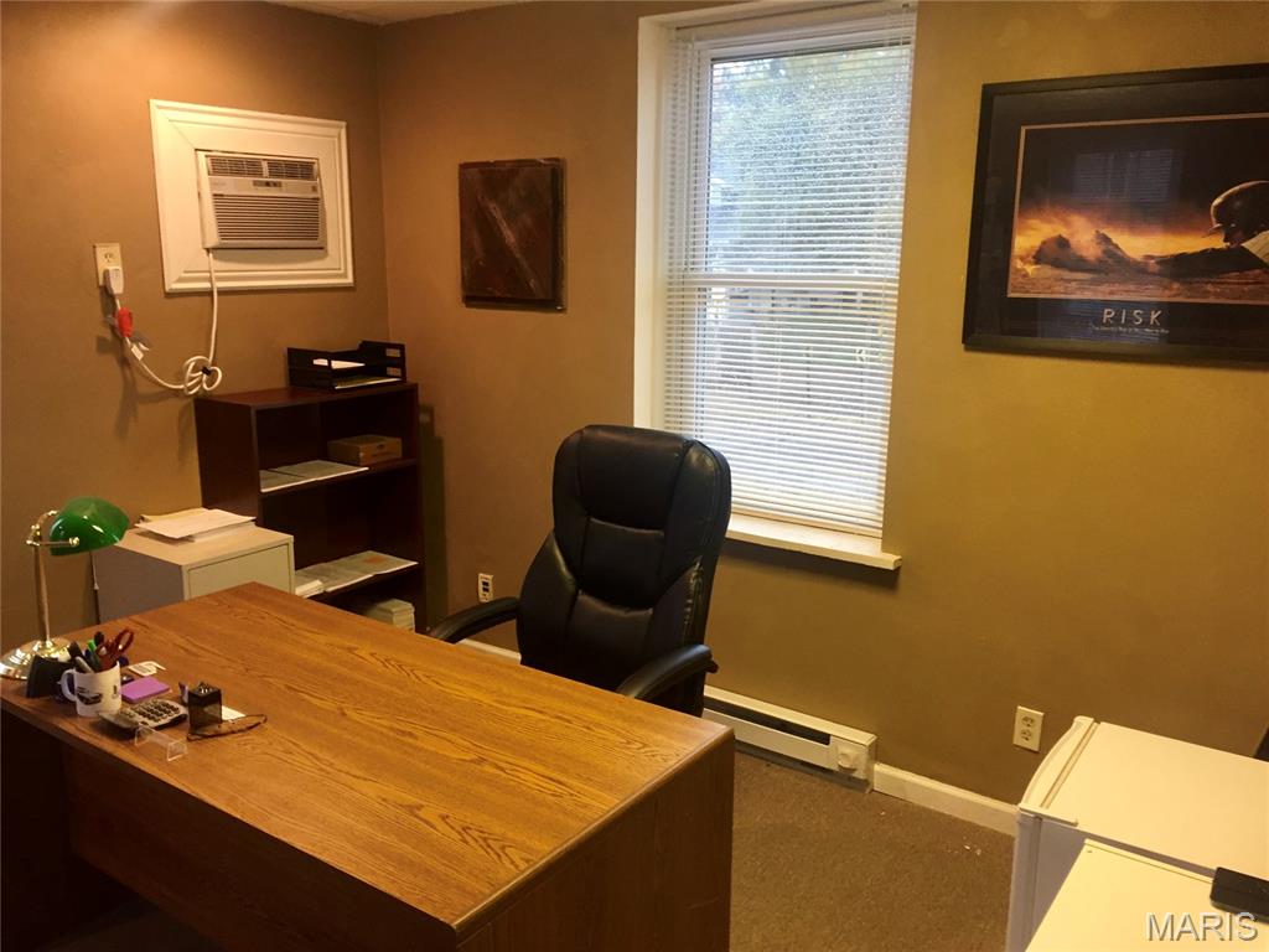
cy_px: 476
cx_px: 634
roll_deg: -0.3
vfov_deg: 48.2
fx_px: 1063
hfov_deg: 61.7
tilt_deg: -11.6
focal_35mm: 29
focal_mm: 4.15
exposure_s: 1/30
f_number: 2.2
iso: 100
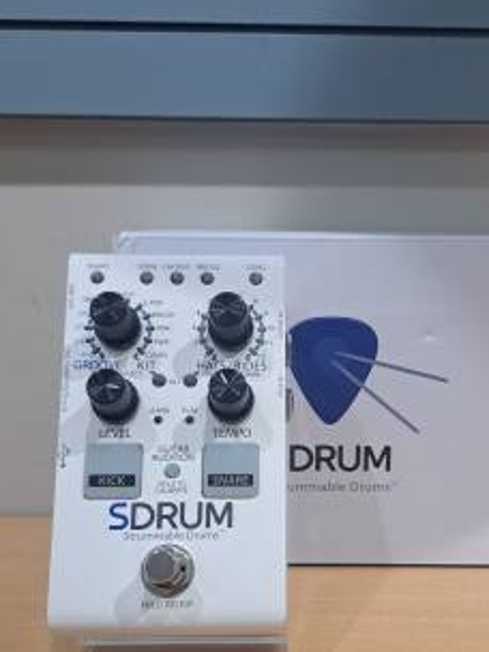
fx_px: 772
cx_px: 296
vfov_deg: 44.9
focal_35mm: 41
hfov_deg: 35.0
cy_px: 446
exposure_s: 1/60
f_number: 1.8
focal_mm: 5.23
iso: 125
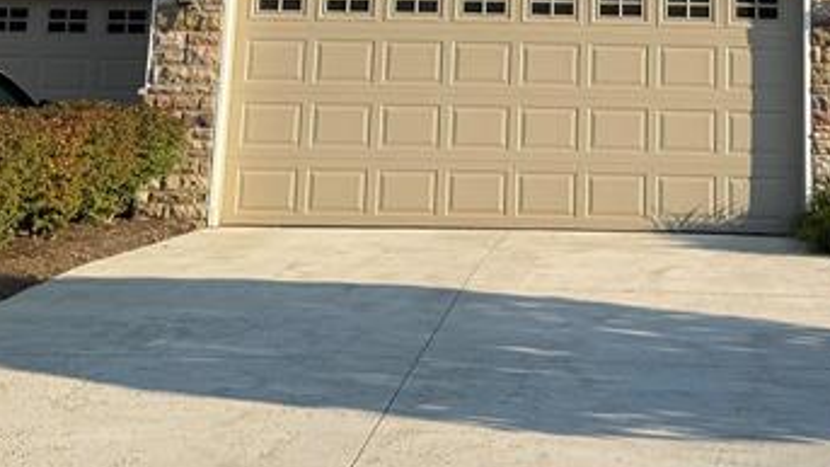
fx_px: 1717
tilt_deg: +12.1
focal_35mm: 78
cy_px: -191
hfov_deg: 26.9
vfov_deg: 14.6
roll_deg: -1.2
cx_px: 593
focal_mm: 6.76
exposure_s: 1/2703
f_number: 1.78
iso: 80
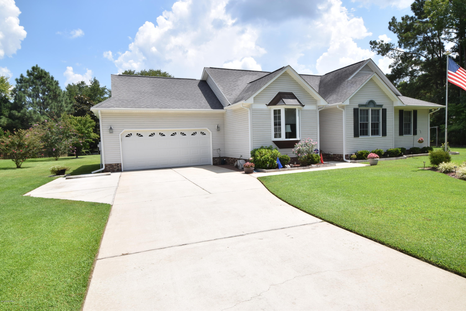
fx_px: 272
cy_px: 156
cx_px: 233
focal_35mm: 21
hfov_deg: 81.2
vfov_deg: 59.5
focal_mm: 14
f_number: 22
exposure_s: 1/50
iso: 180
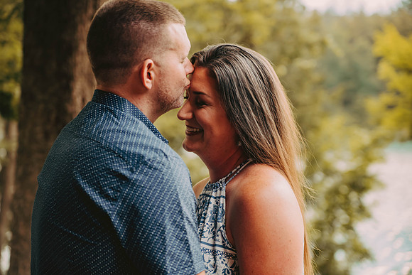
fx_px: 858
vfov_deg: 18.2
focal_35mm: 75
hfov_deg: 27.0
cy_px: 138
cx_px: 206
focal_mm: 75
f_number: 2.8
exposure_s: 1/200
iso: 640
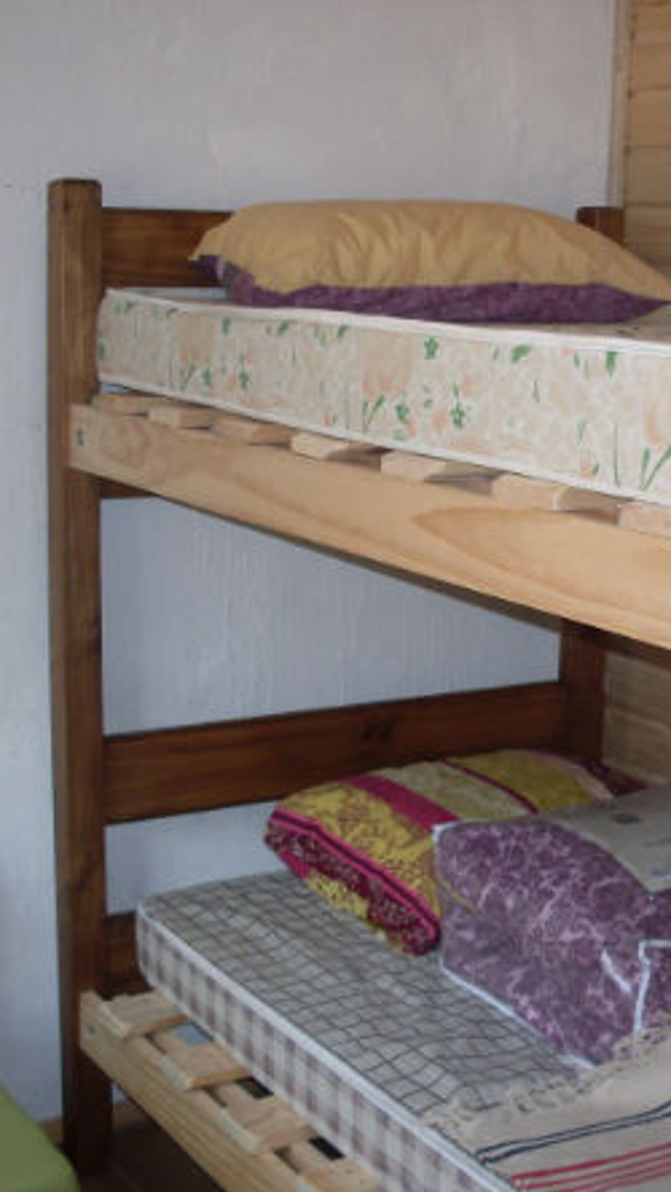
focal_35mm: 56
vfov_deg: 37.2
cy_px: 599
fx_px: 1770
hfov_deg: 21.2
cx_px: 542
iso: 100
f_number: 2.8
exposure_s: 1/45
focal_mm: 6.3
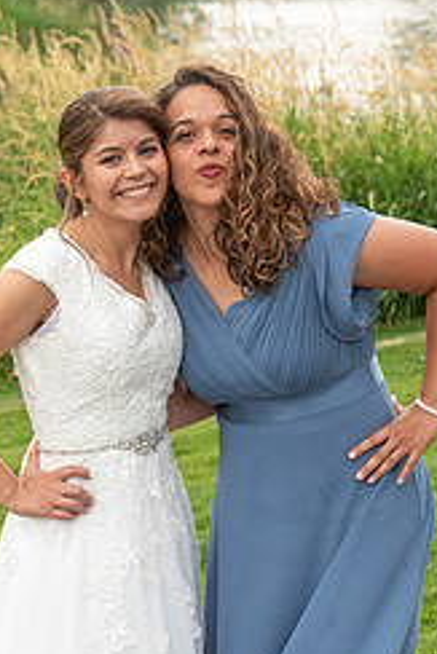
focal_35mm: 96
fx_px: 1745
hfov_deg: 14.2
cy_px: 501
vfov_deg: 21.0
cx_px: 142
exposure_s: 1/160
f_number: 4.5
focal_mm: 52
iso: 100
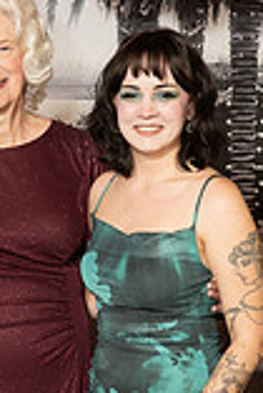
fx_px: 1268
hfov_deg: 11.6
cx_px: -33
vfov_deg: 17.4
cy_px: 350
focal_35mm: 116
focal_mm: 40.5
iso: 1000
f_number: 2.8
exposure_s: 1/160
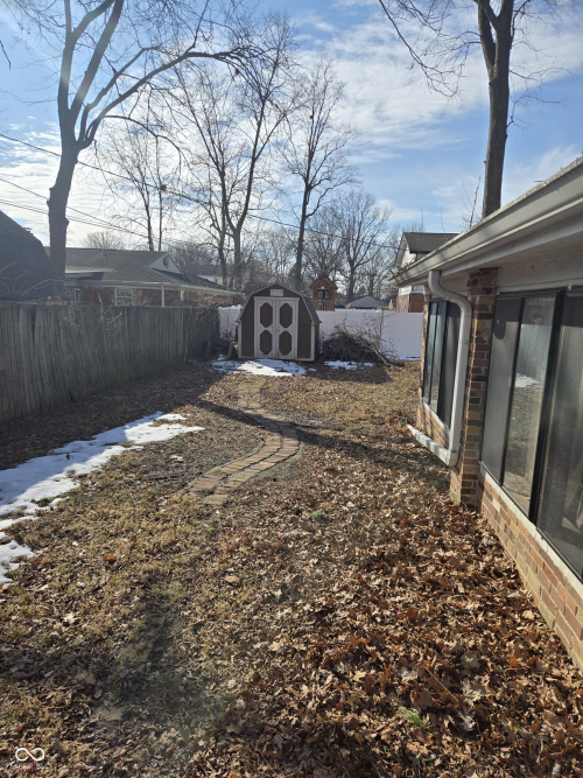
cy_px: 389
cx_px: 292
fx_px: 517
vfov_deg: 73.9
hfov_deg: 58.9
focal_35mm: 23
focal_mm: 5.4
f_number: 1.8
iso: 25
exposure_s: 1/3300
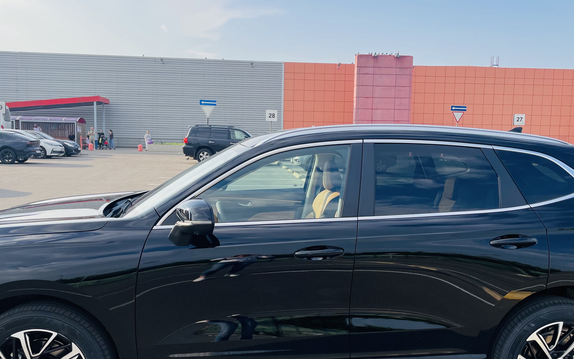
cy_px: 204
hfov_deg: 54.0
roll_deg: -1.1
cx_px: 290
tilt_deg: -5.1
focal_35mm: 36
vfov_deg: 35.3
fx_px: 563
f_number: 1.6
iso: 32
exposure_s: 1/1618
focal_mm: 4.2
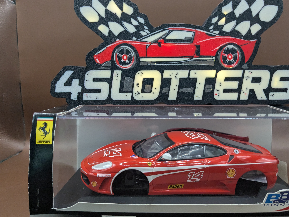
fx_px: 267
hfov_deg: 56.8
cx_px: 153
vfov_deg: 44.2
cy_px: 104
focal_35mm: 32
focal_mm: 4.38
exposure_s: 1/99.9
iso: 467
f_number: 1.73
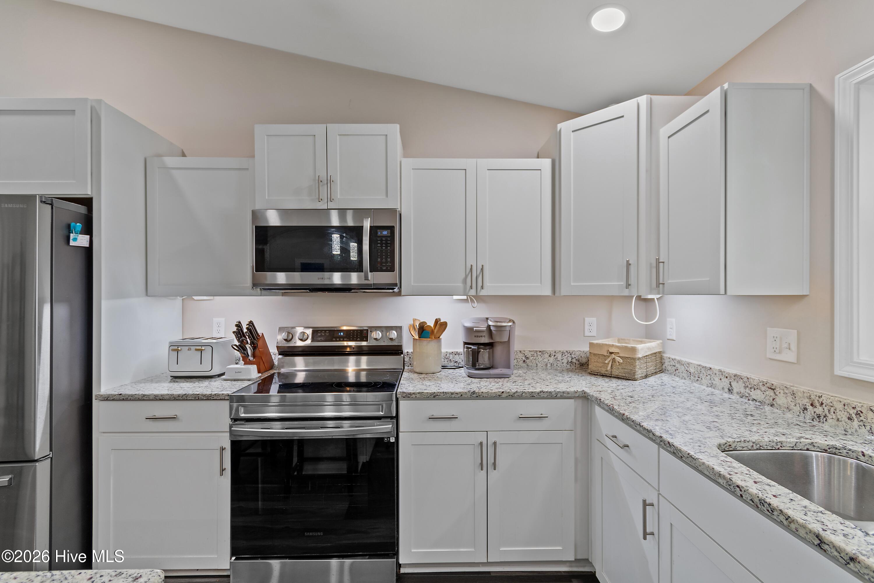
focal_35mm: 15
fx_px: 364
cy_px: 292
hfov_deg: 100.4
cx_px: 437
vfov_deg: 77.3
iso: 100
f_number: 4.5
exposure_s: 1/2.5
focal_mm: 10
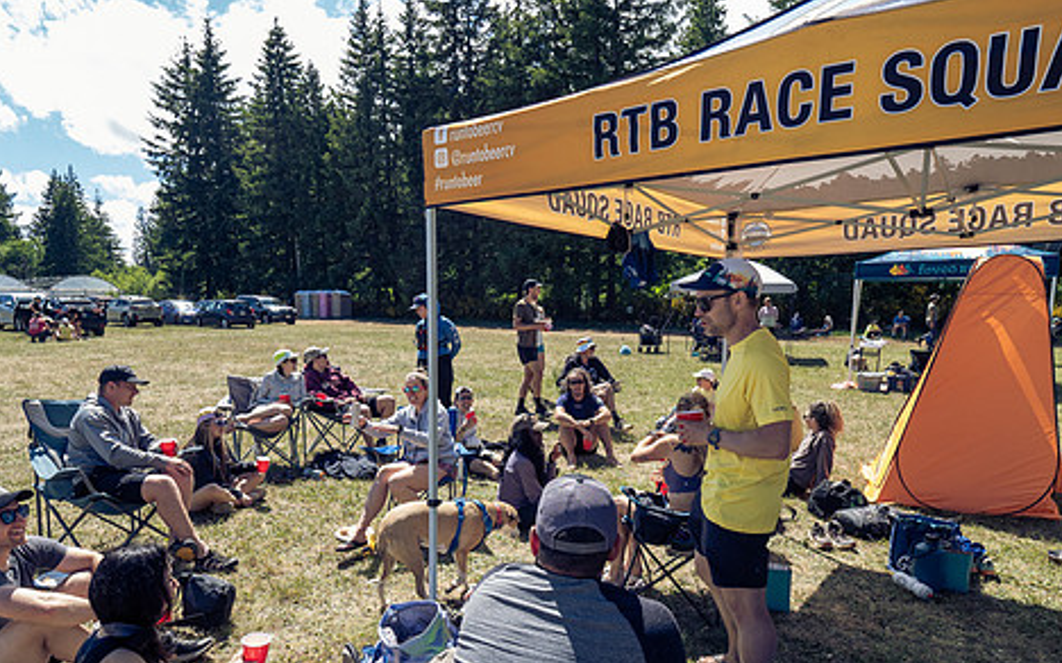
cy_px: 437
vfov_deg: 54.0
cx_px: 526
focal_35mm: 22
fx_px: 636
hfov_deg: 79.7
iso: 200
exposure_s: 1/800
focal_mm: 8
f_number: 4
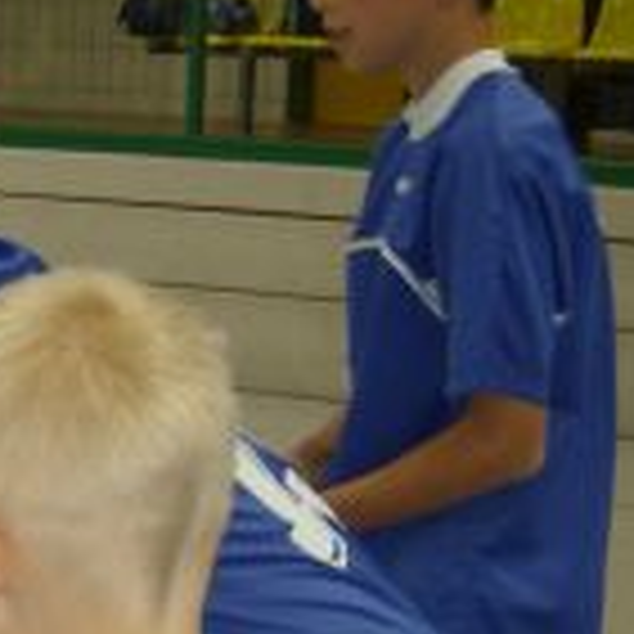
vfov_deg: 14.9
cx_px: -211
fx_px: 2383
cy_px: 661
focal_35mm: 115
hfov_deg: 14.5
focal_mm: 7.7
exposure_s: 1/74
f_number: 3.1
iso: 200
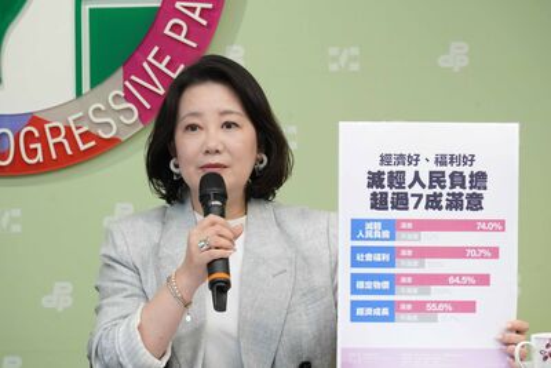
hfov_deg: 6.6
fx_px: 4754
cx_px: 276
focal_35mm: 310
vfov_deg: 4.4
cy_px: 184
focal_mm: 207
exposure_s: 1/60
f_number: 10
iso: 2500
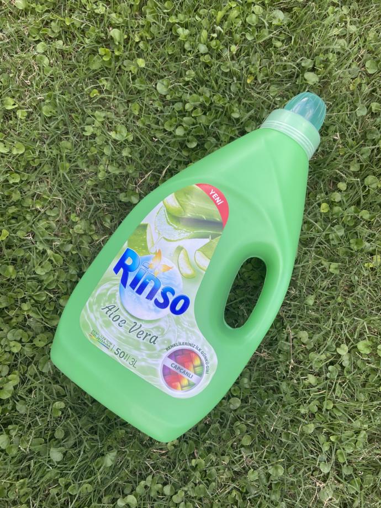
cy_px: 254
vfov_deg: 67.3
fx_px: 382
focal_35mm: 26
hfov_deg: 53.1
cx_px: 190
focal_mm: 4.25
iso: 32
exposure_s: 1/209
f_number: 1.8
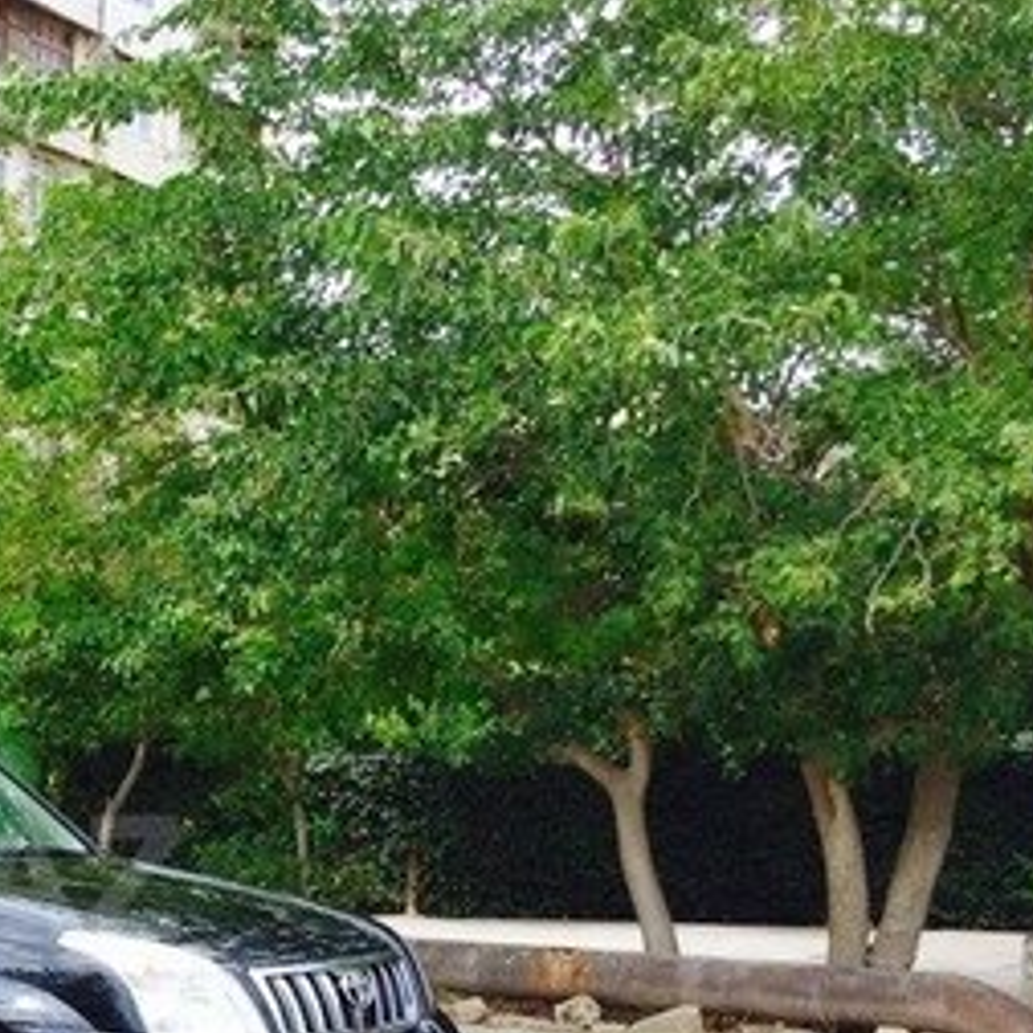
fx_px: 2262
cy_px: 876
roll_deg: -1.7
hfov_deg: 23.3
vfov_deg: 25.1
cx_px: -237
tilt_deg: -2.7
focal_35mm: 67
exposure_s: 1/1520
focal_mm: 4.15
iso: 32
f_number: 2.2
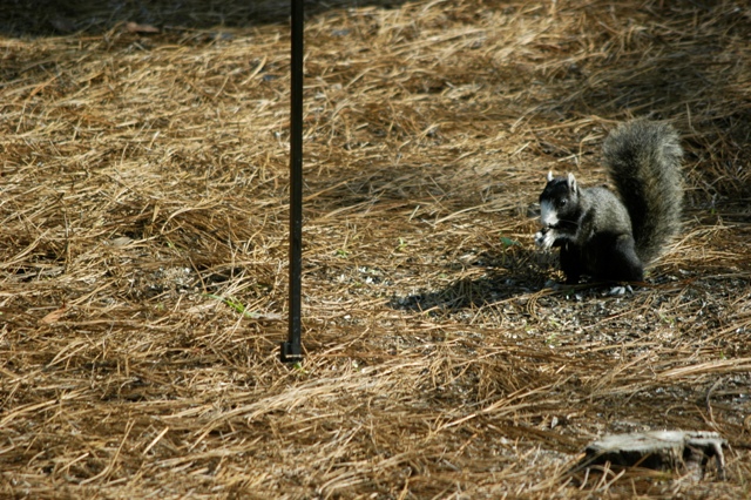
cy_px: 250
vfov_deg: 4.4
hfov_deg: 6.5
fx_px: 6568
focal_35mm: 315
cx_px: 376
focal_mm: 210
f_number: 5.6
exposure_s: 1/350
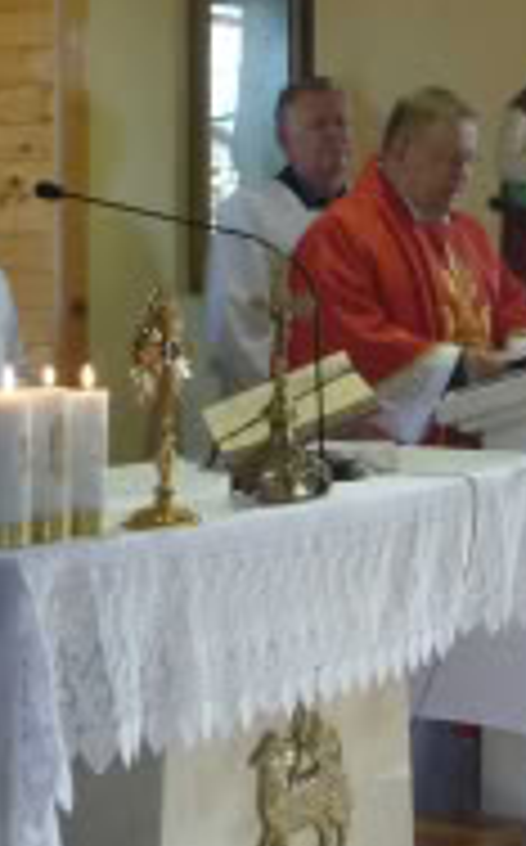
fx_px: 2232
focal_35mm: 97
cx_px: 522
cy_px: 333
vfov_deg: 21.4
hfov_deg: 13.3
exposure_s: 1/30
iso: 250
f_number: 3.3
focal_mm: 4.7
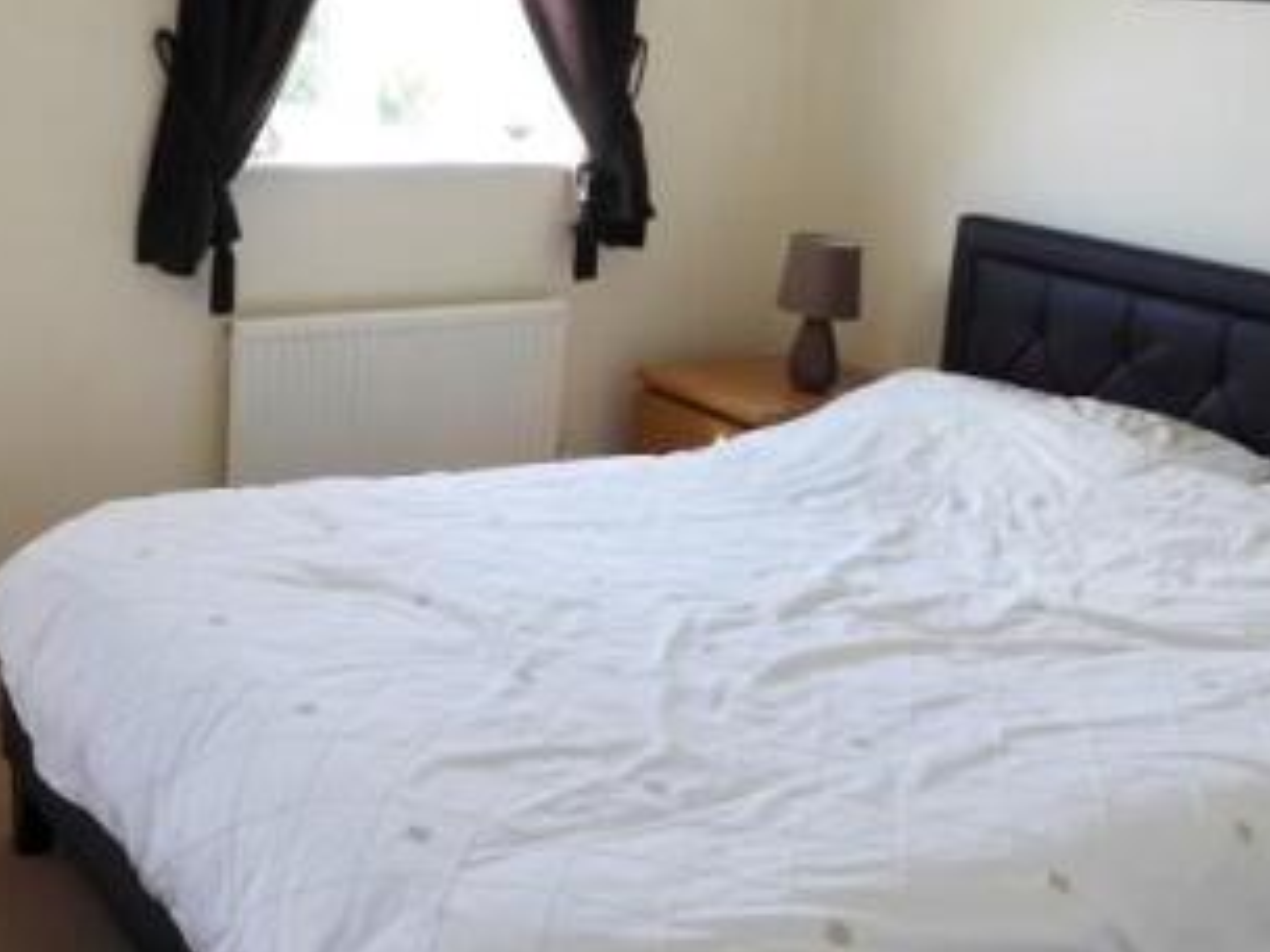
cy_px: 269
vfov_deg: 31.1
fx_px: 1688
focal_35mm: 46
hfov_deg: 39.6
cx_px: 257
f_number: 3.3
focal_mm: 4.3
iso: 125
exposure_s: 1/60
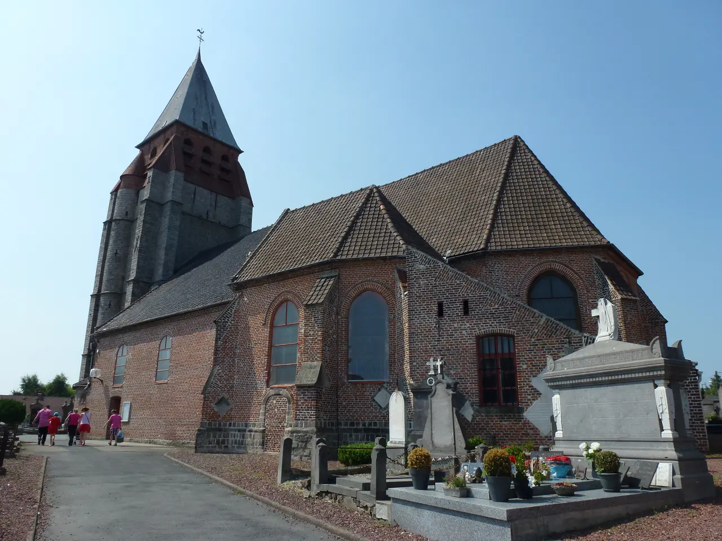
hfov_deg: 71.6
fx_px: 501
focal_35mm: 24
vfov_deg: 56.8
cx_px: 361
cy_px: 270
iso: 100
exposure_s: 1/1000
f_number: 4
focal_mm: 4.3
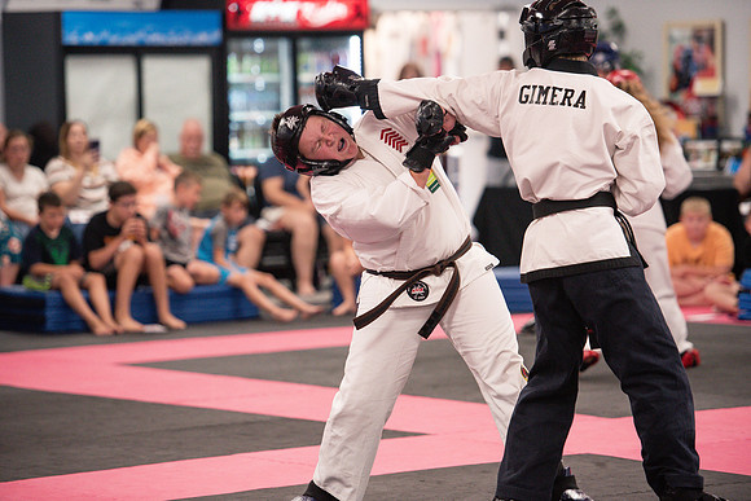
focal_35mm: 160
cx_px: 376
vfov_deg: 8.6
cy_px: 250
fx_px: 3338
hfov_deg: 12.8
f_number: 2.8
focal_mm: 160
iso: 1600
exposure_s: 1/400
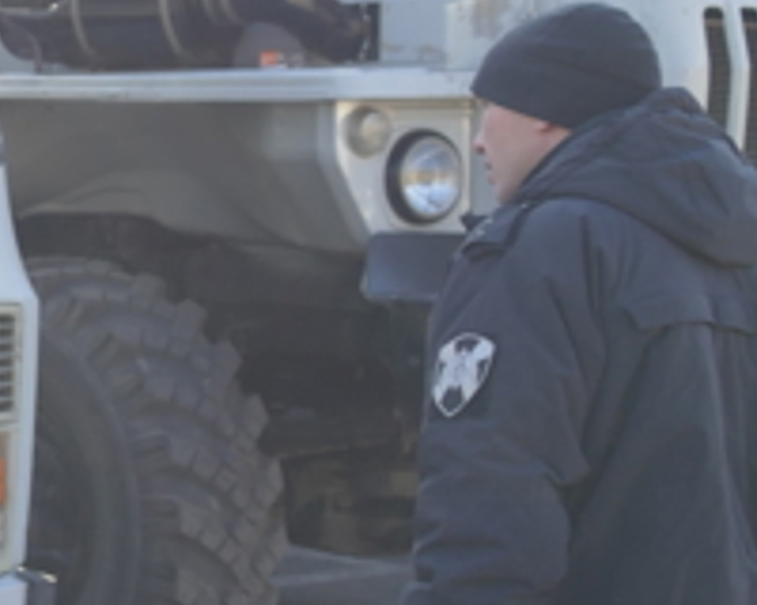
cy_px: 234
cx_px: -537
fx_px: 2599
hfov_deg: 14.8
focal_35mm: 116
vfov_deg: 13.3
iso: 125
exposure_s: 1/320
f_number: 3
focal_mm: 12.12
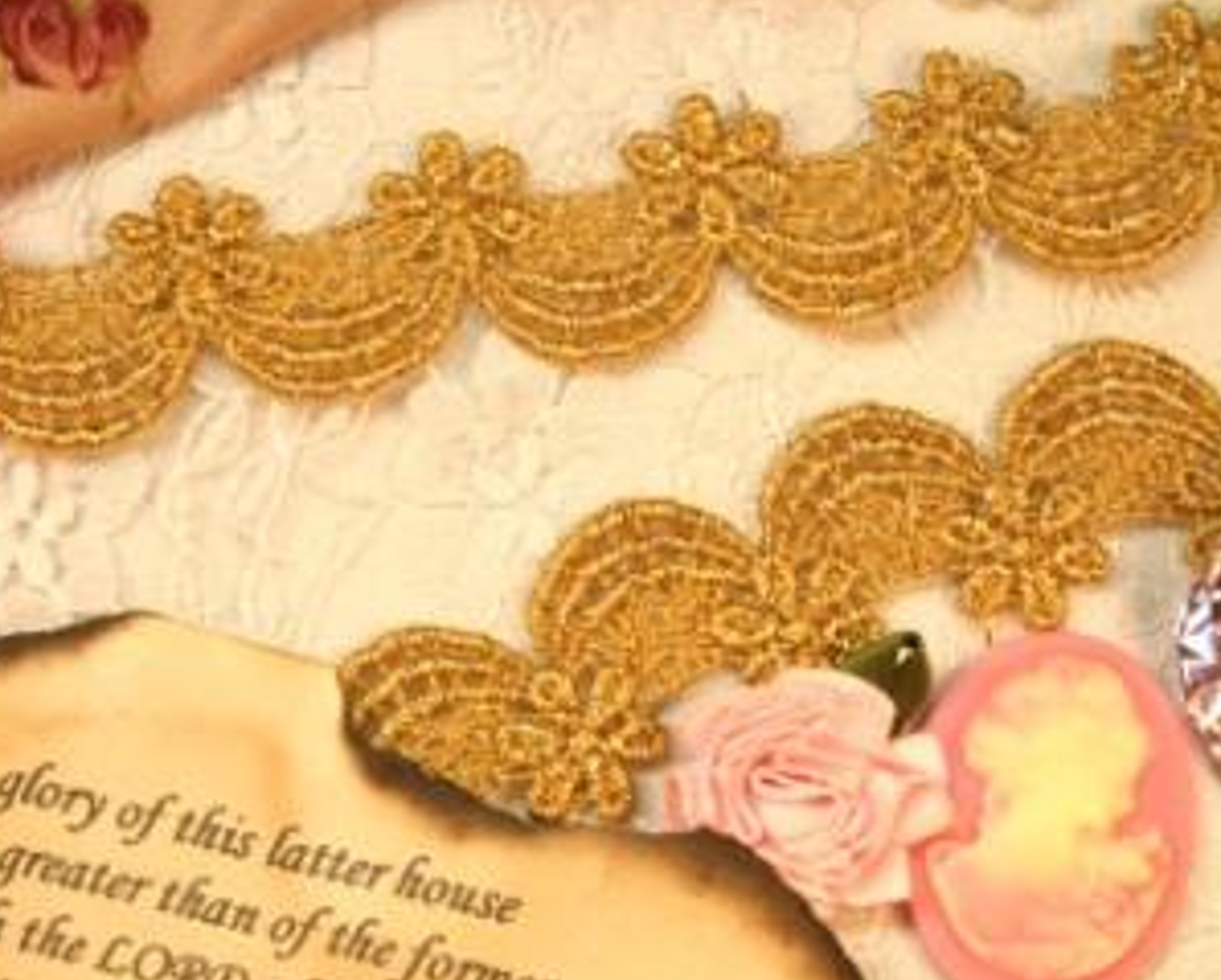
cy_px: 504
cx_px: 598
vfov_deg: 18.1
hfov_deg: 22.5
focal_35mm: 85
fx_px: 3075
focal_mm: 10.4
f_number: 5.5
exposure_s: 1/125
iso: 80
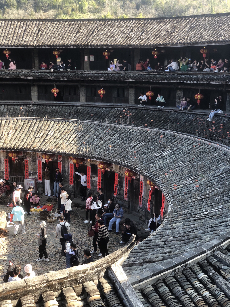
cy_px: 154
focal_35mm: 52
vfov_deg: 36.8
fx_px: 461
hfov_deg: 28.0
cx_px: 115
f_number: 2.4
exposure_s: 1/120
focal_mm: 6
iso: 20
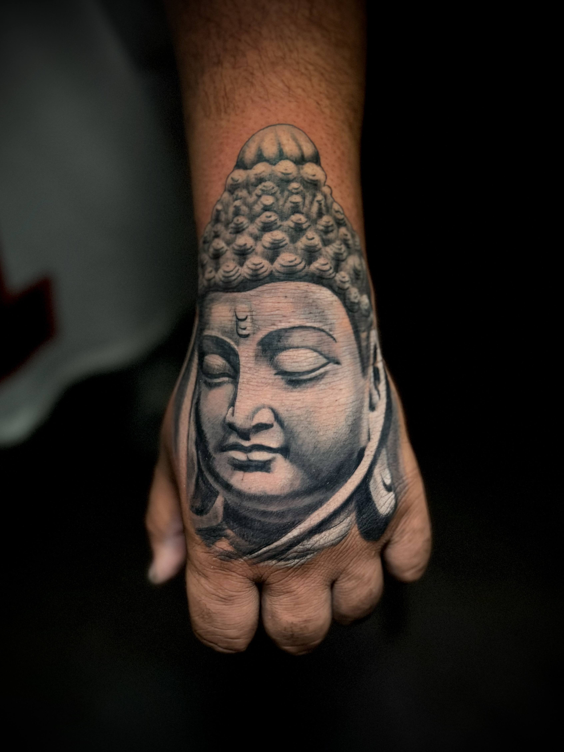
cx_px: 282
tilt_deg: -54.5
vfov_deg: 71.6
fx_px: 521
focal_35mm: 24
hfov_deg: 56.8
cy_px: 376
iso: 500
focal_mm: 6.76
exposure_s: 1/60
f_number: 1.78
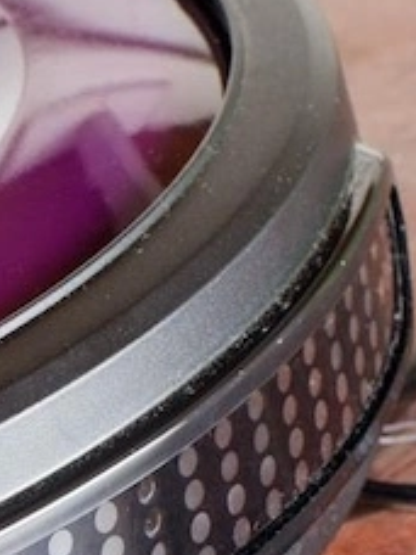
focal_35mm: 253
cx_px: -353
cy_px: 632
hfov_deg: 5.8
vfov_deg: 7.8
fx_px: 4054
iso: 200
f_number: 10
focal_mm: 50
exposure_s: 1/160
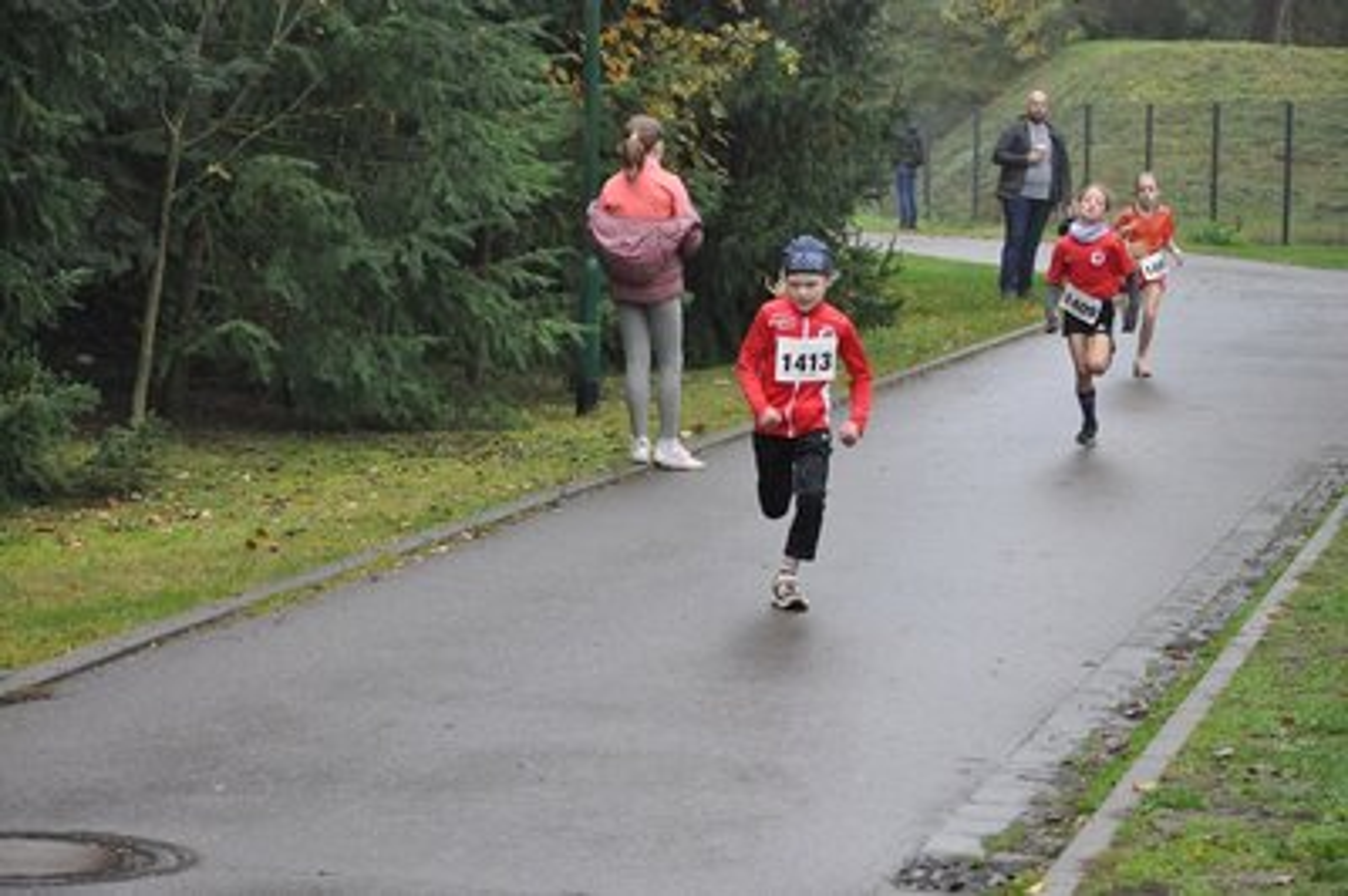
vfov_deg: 11.4
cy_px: 448
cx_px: 674
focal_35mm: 120
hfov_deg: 17.1
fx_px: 4490
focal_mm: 80
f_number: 4.5
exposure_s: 1/400
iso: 1600
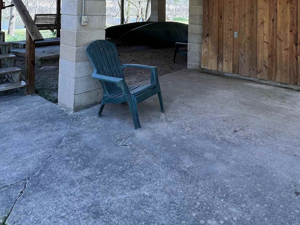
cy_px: 3
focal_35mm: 28
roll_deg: -1.0
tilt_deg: +1.8
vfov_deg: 43.2
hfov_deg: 62.4
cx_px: 192
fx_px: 243
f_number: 1.8
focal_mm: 1.57
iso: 32
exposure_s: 1/99
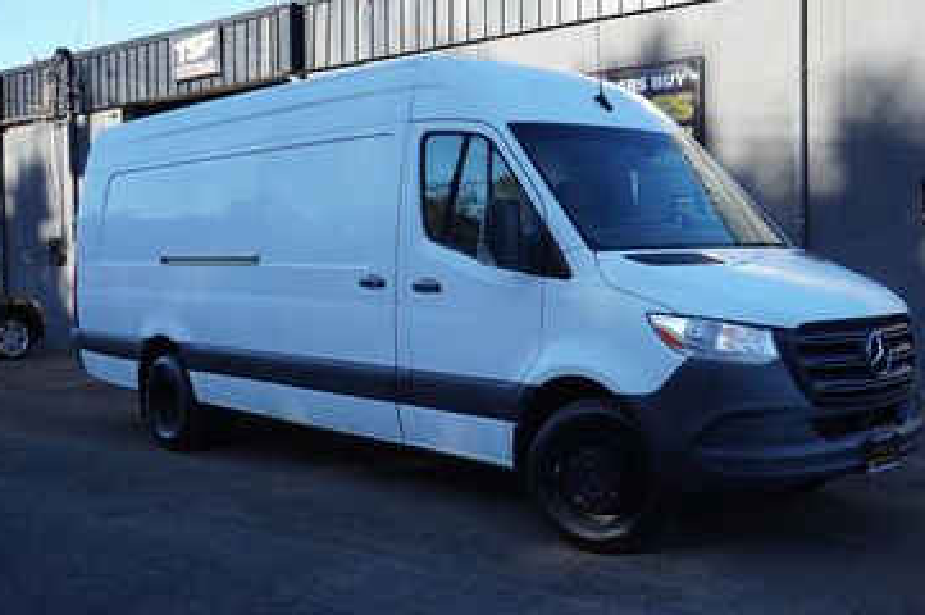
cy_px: 320
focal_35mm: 42
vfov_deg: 32.2
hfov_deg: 46.8
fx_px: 1067
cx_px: 497
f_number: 9
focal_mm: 25
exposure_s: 1/250
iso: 500
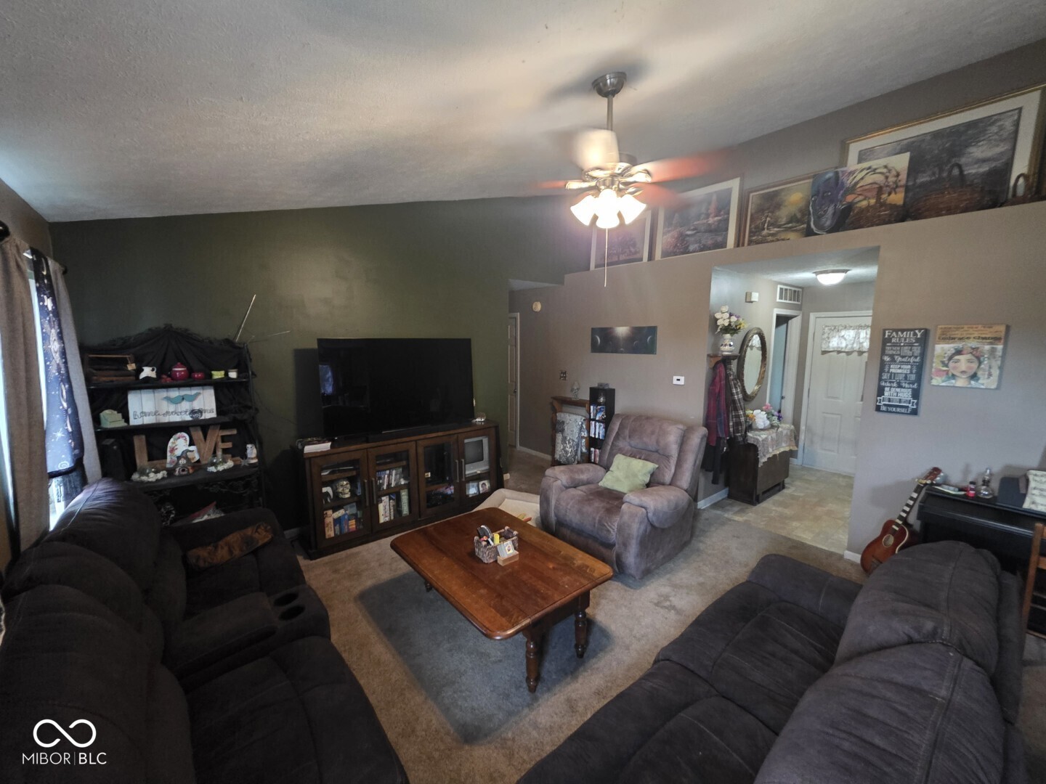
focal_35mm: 13
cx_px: 523
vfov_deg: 89.9
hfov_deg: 106.2
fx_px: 393
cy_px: 392
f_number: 1.9
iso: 800
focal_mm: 2.2
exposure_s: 1/40
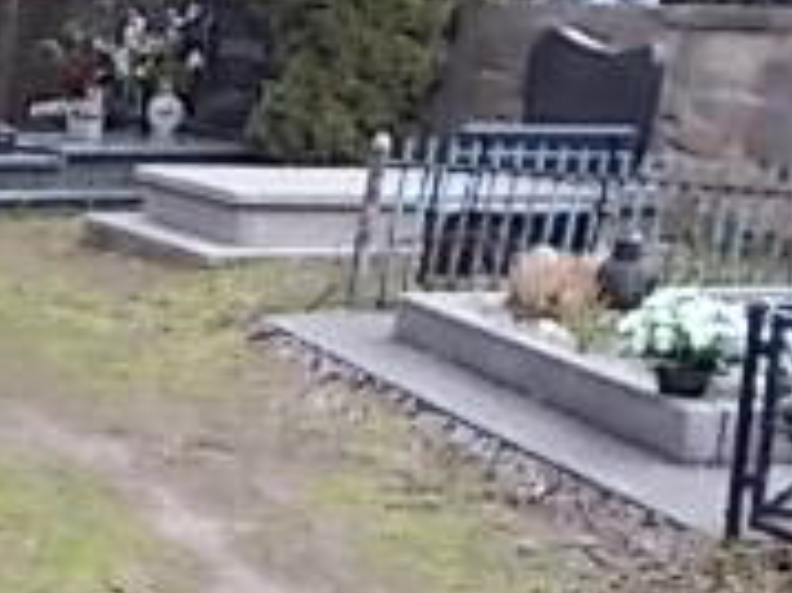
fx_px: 2126
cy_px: 540
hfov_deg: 19.2
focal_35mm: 93
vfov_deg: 15.7
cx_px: -296
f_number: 3.2
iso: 80
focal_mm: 4.6
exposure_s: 1/125
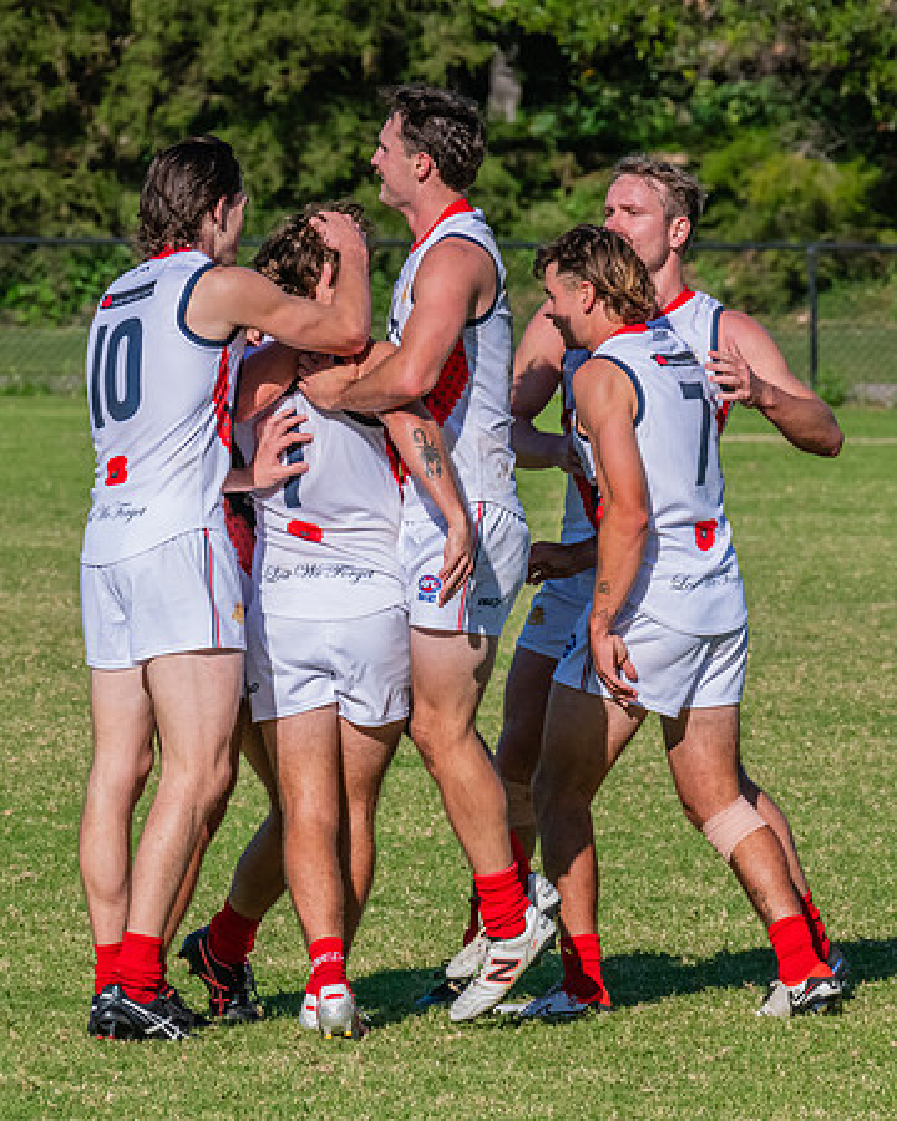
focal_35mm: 554
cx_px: 438
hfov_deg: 2.8
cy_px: 559
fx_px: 18396
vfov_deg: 3.5
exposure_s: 1/1600
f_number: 18
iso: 1600
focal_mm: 380
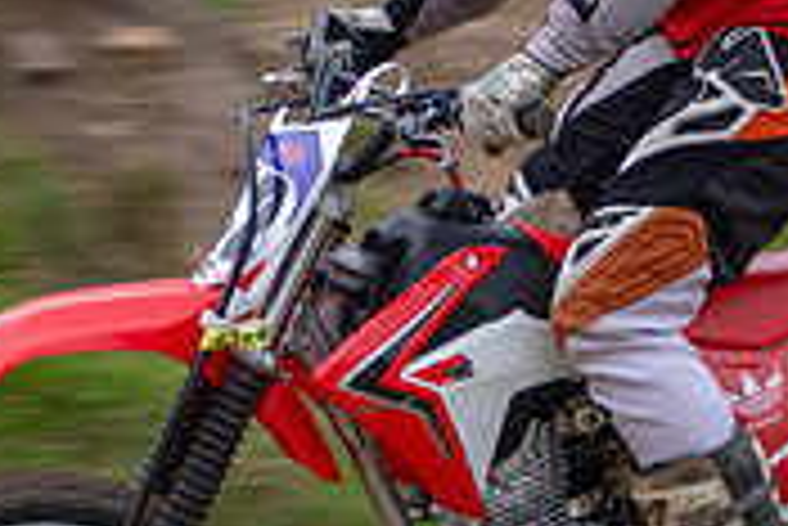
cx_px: 410
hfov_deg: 8.3
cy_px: 285
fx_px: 5455
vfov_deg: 5.5
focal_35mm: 249
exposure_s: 1/160
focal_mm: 50
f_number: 4.8
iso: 400
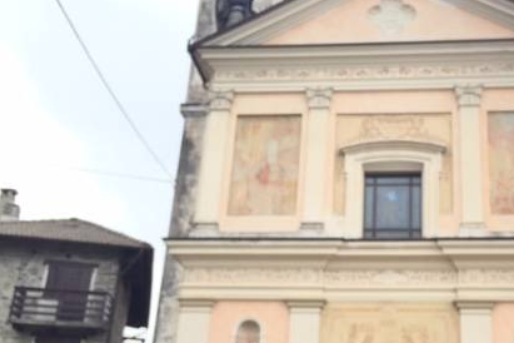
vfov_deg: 28.5
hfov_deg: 41.2
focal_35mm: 47
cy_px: 222
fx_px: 671
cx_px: 359
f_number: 2.2
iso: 32
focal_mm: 4.15
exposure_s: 1/760
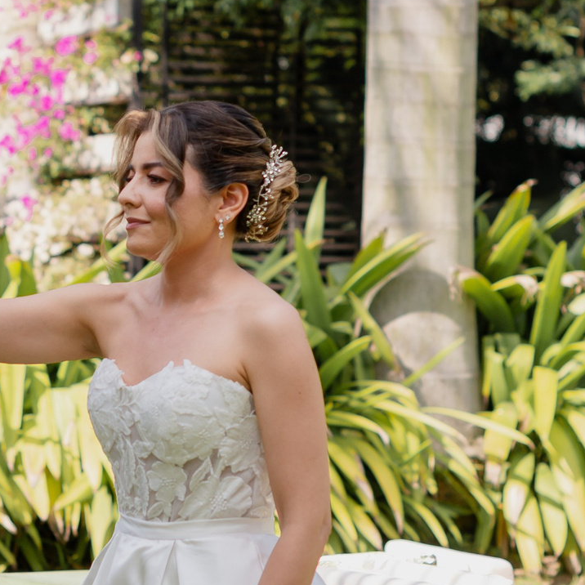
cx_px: 125
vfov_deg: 10.7
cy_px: 274
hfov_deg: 10.6
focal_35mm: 164
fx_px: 3136
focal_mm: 50
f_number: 3.2
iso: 200
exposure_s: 1/1000
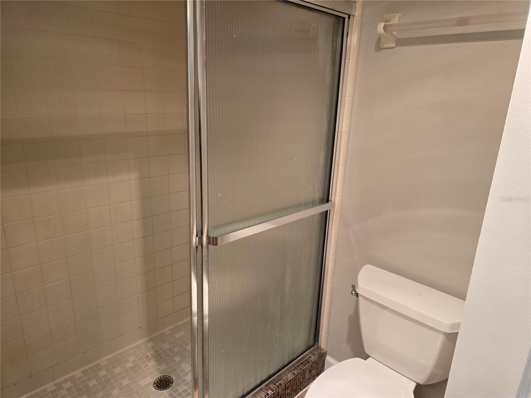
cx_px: 266
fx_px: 353
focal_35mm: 23
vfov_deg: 58.9
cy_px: 199
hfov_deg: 73.9
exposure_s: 1/120
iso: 160
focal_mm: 6.3
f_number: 1.7
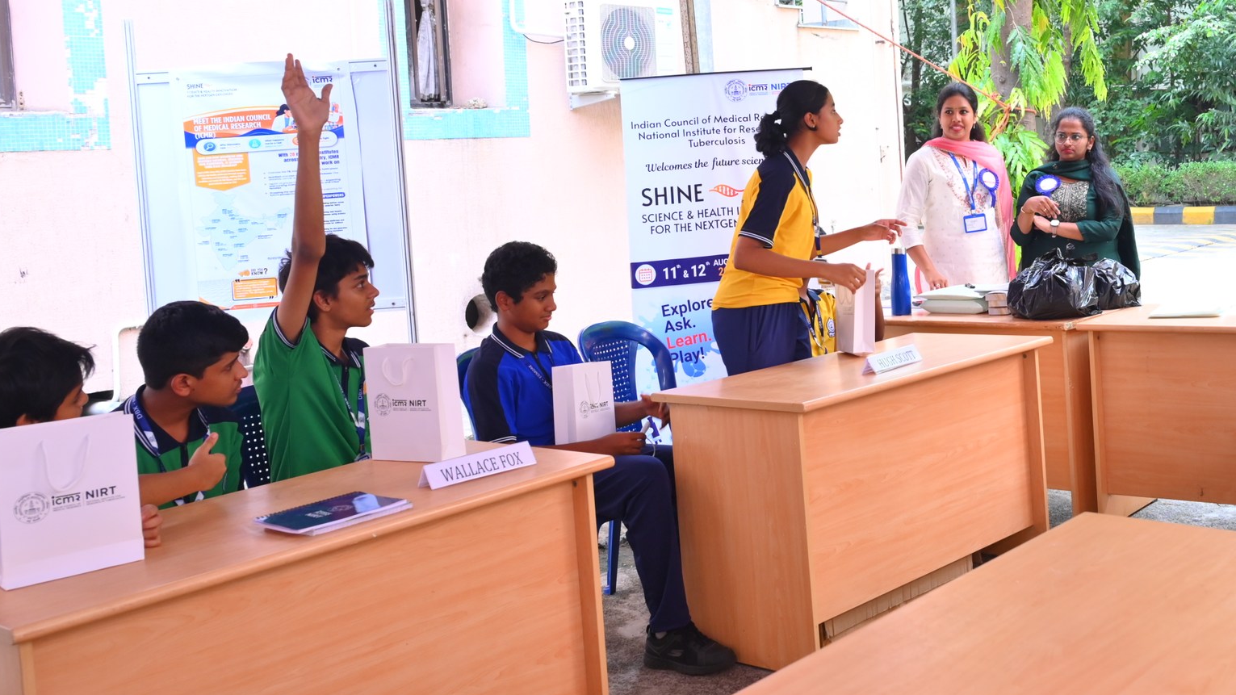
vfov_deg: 28.1
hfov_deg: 46.6
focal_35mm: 42
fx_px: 1376
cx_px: 932
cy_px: 222
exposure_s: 1/100
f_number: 4.5
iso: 640
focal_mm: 24
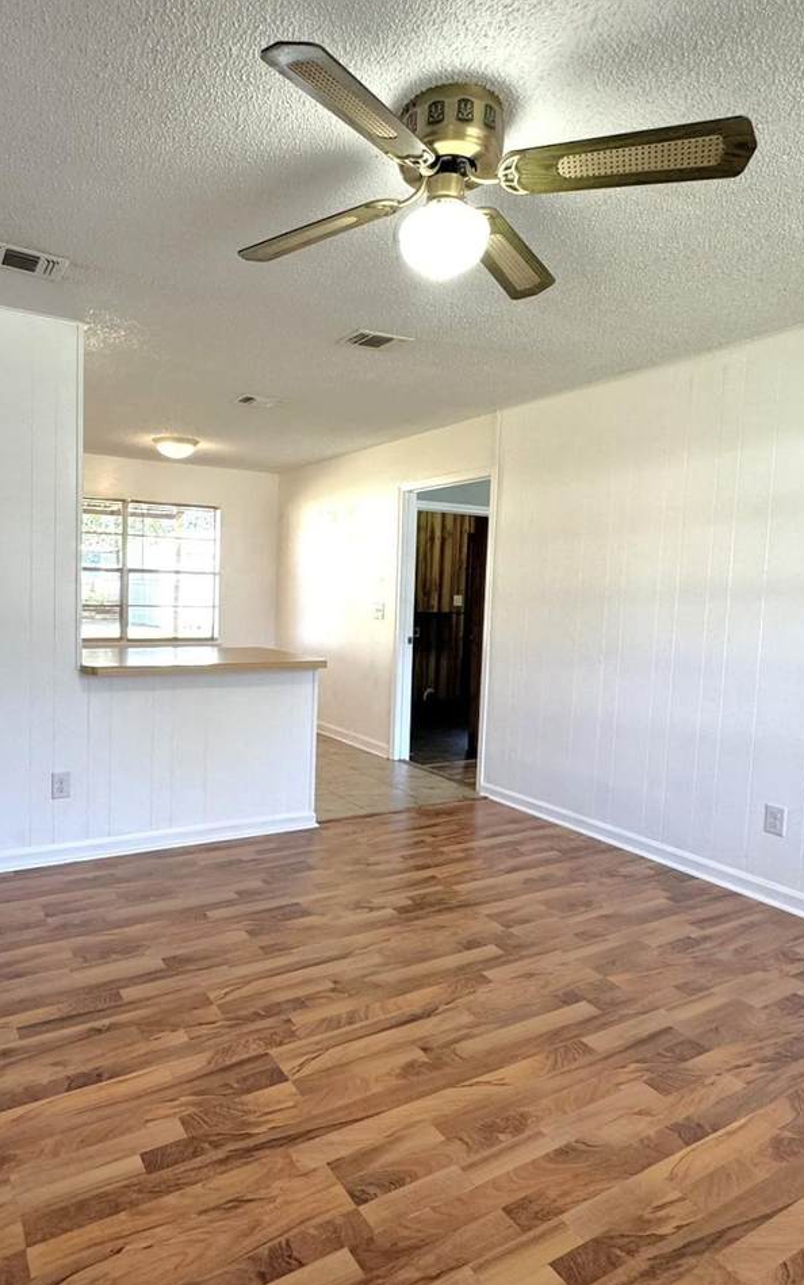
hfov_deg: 58.9
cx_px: 302
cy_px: 641
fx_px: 701
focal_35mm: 20
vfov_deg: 85.1
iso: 200
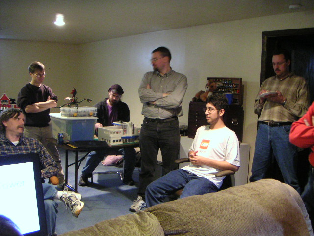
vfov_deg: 38.7
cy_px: 118
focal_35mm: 37
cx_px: 157
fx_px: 336
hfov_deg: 50.1
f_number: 2.8
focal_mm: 4.8
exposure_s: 1/15
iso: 400
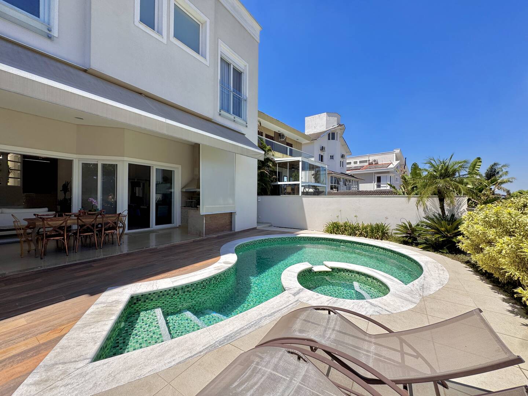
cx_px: 264
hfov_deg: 102.1
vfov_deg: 85.7
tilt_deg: -0.4
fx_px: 214
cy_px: 198
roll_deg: -0.6
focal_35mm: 14
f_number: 2.2
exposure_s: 1/1567
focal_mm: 2.22
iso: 50
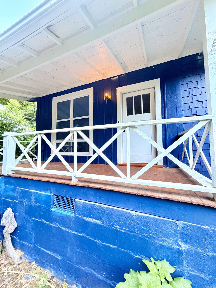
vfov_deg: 102.1
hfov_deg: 85.7
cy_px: 144
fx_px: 116
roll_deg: +1.2
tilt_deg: +3.7
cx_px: 108
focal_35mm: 14
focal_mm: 2.22
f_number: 2.2
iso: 250
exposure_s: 1/121
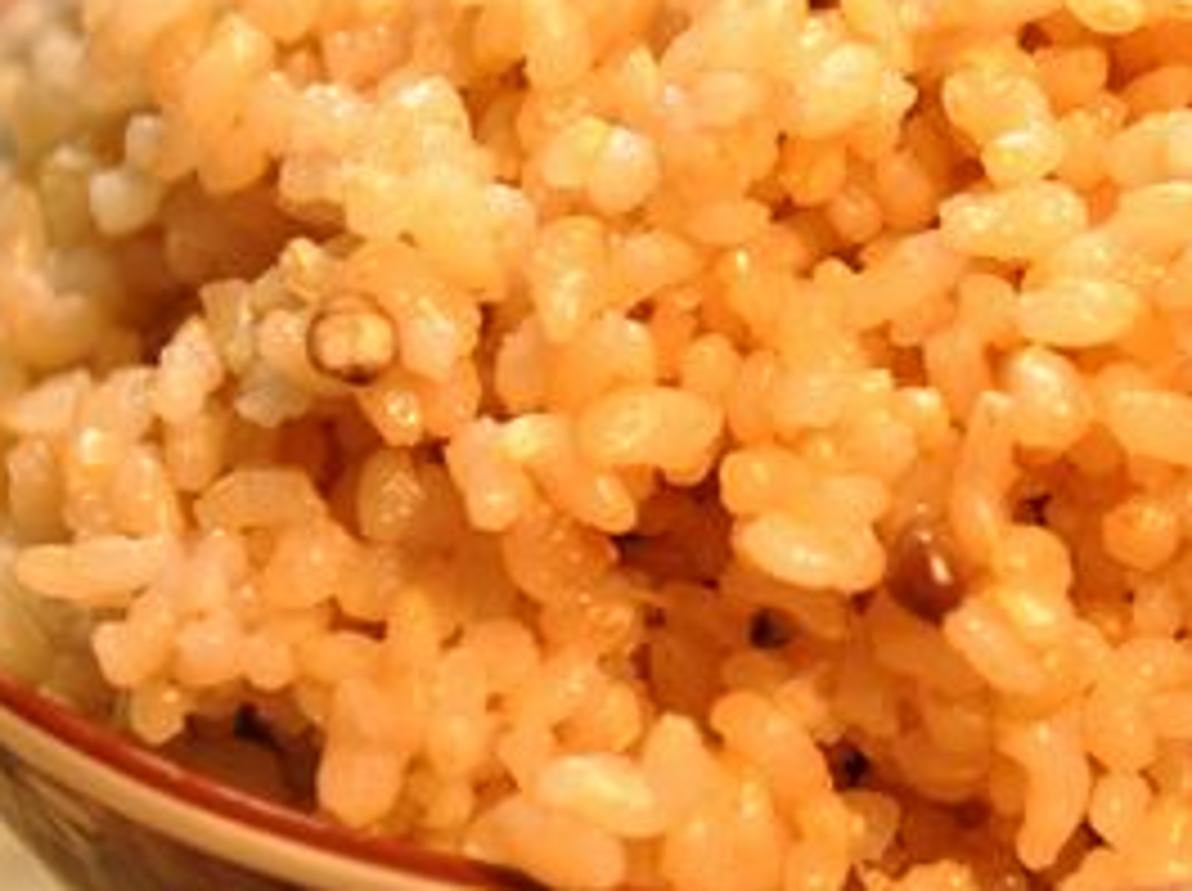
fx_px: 9832
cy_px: 274
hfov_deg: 6.9
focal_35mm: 286
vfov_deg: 5.2
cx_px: 927
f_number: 5.6
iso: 800
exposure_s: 1/6
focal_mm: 105
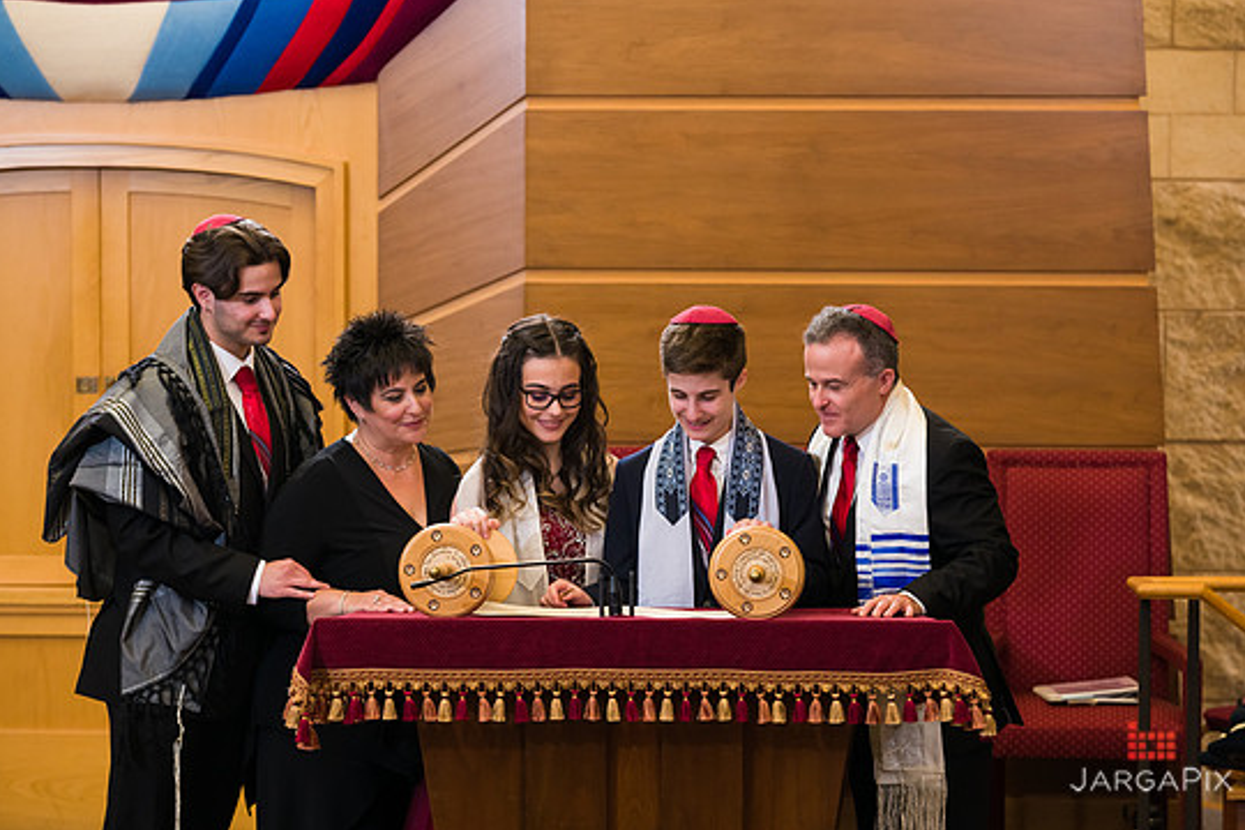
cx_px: 622
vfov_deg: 10.5
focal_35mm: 131
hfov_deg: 15.6
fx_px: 4530
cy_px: 395
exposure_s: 1/200
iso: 1000
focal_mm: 122
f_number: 5.6
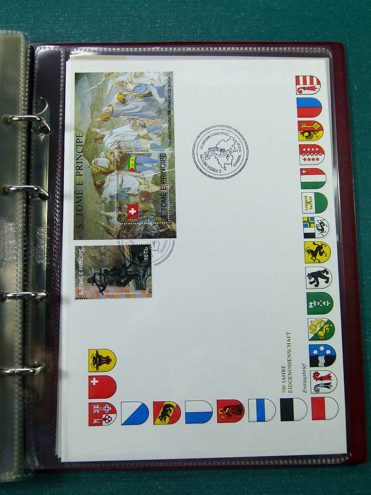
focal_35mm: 35
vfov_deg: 52.6
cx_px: 186
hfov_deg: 40.7
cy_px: 248
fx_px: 500
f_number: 4
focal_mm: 6.3
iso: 100
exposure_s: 1/100
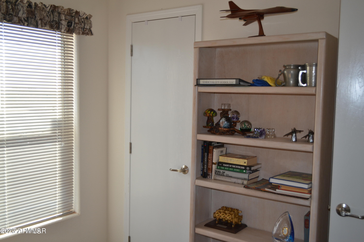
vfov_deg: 36.9
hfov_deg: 53.1
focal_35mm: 36
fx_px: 364
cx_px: 182
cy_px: 121
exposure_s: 1/125
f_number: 4
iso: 160
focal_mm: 24
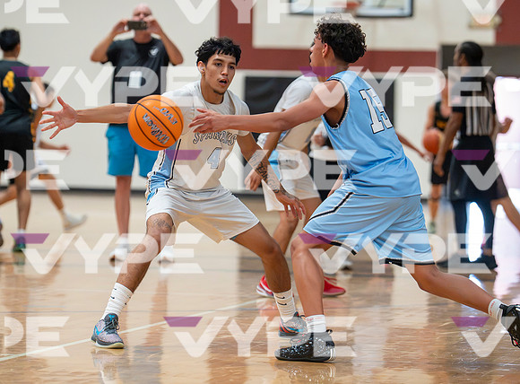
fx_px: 3458
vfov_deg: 6.3
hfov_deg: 8.6
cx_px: 241
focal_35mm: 232
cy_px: 154
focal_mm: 149
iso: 10000
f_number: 3.2
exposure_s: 1/1250
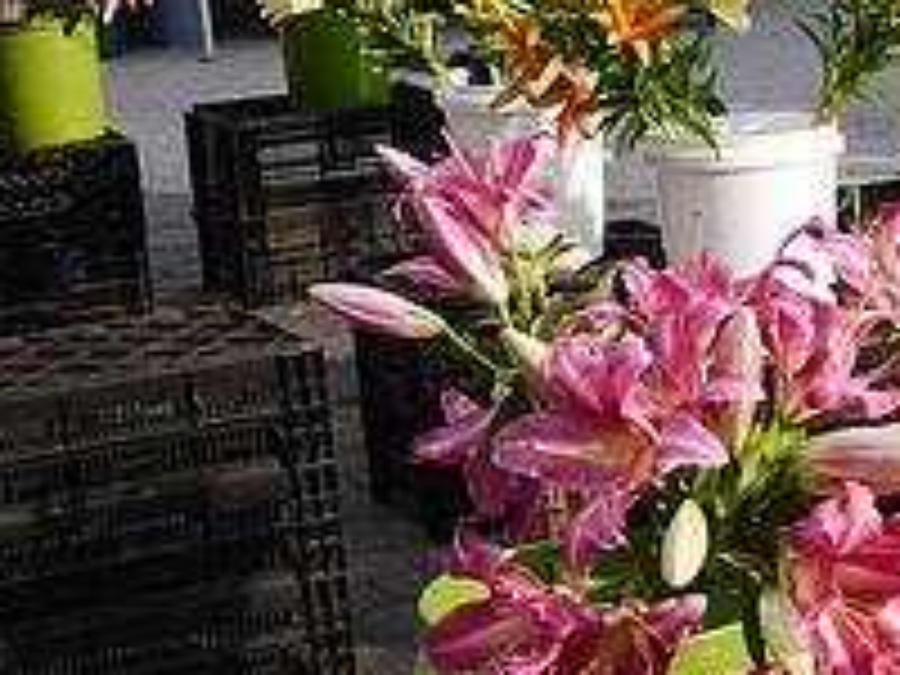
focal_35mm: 116
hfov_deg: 16.1
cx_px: 1143
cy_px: 367
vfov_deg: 12.8
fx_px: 3016
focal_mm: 20
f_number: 6.3
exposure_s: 1/125
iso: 100
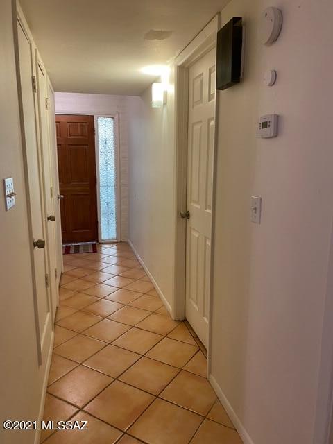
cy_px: 222
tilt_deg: -9.6
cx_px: 166
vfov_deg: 67.3
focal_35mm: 26
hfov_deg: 53.1
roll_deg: -1.1
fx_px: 333
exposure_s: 1/60
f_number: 1.8
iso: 160
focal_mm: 4.25
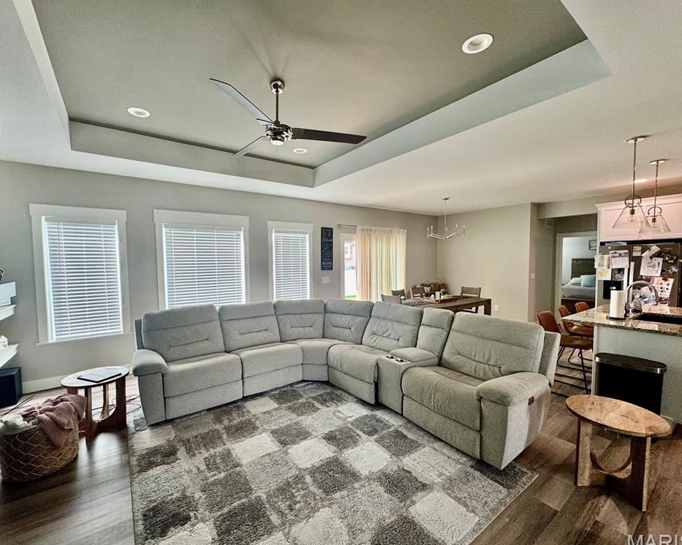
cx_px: 326
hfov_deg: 96.7
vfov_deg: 84.0
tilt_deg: -3.1
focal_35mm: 15
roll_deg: +0.5
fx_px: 303
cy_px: 278
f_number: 2.2
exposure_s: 1/120
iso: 100
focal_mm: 2.22
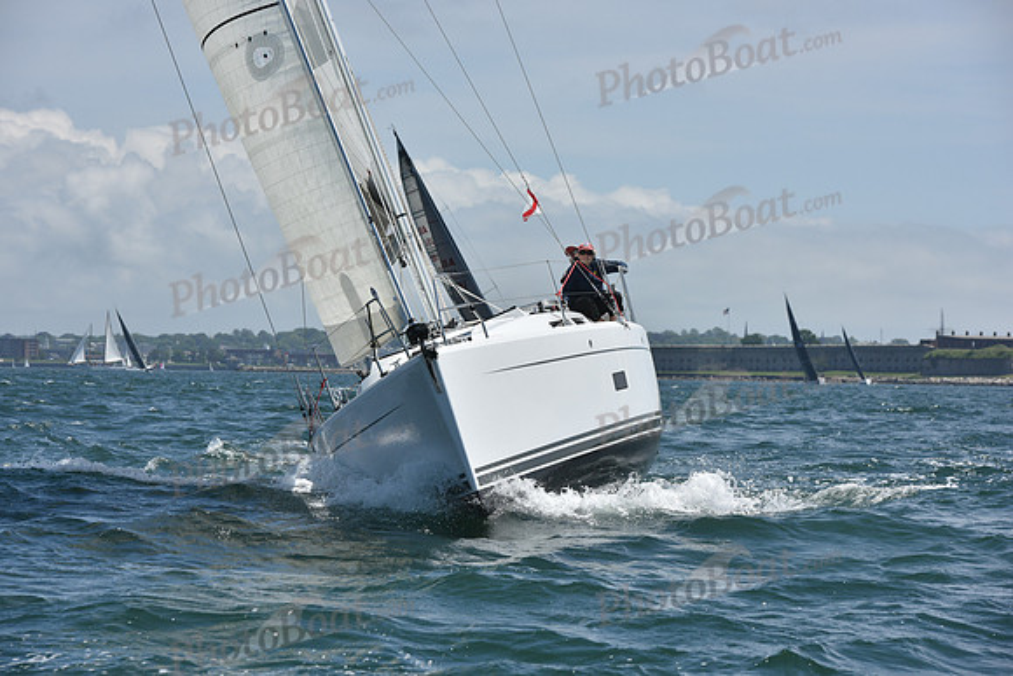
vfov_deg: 9.8
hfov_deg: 14.7
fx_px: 3940
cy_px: 338
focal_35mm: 140
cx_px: 506
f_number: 9
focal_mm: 140
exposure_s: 1/1250
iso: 250
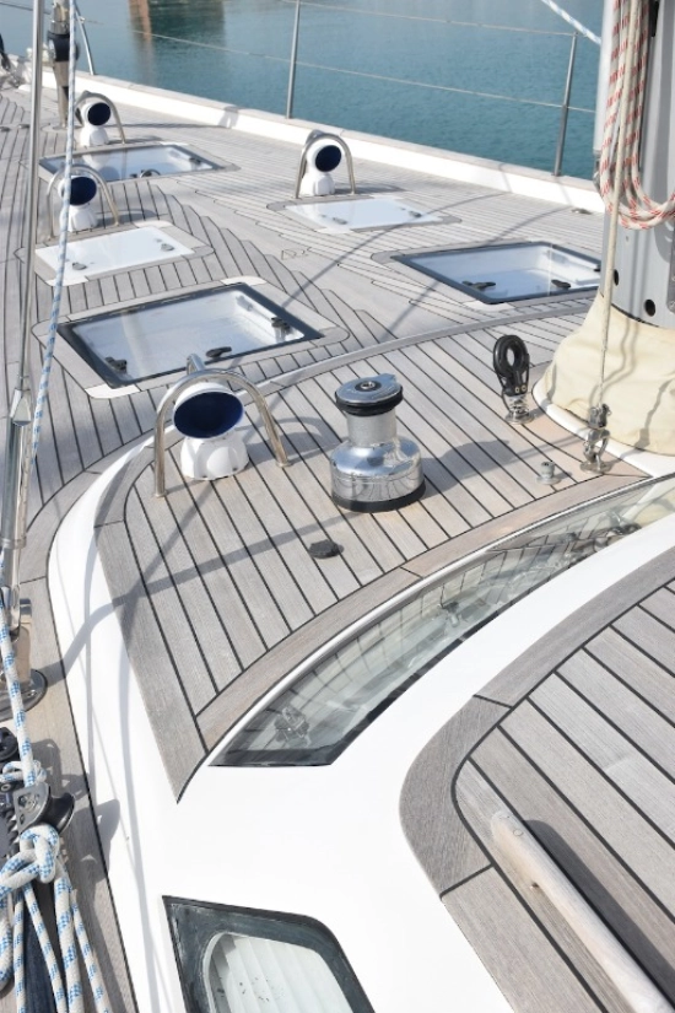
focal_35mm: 48
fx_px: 1350
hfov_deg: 28.1
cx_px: 338
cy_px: 506
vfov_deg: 41.1
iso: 200
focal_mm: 32
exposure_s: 1/640
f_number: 13
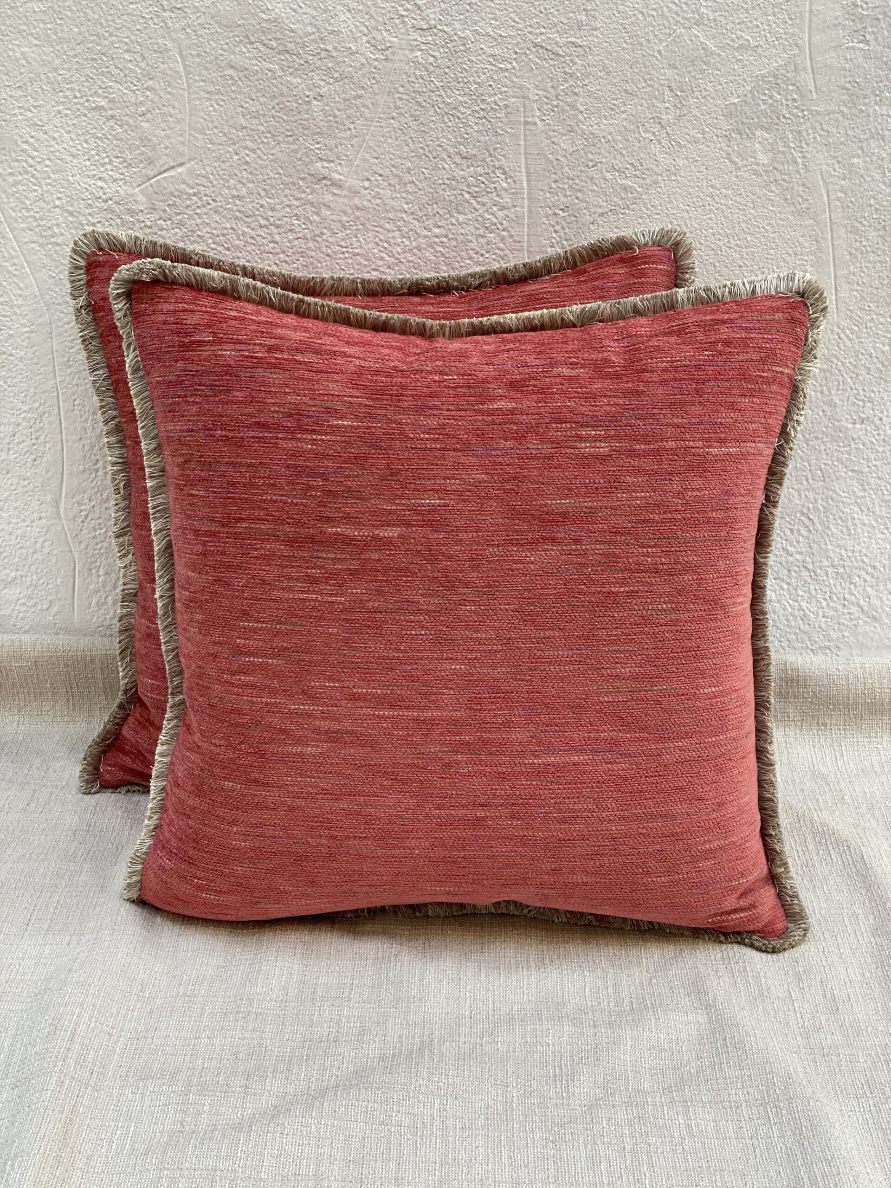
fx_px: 1785
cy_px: 594
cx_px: 446
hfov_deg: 28.0
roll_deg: -0.3
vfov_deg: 36.8
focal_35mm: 52
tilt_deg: -20.4
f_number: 2
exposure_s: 1/122
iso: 64
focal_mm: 6
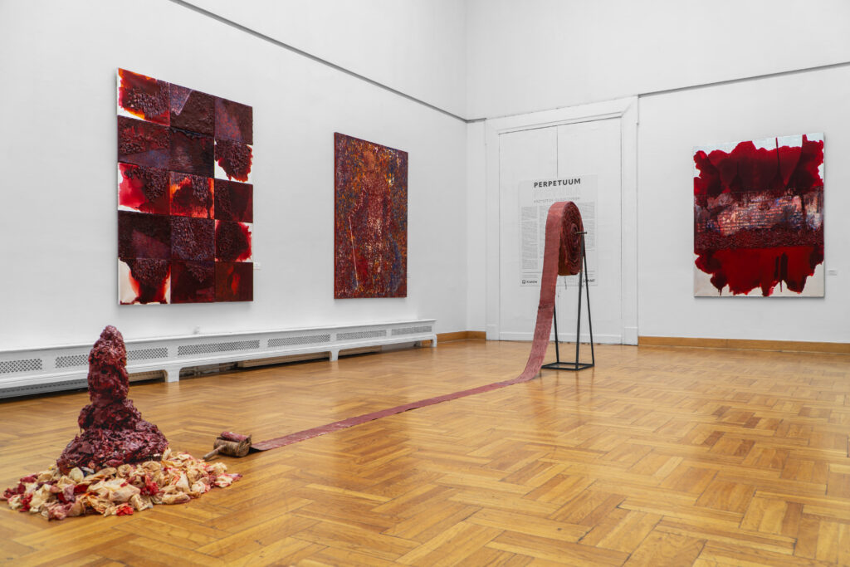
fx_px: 638
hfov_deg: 67.4
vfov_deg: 47.9
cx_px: 425
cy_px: 284
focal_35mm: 27
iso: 100
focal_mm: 18
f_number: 5.6
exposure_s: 1/15
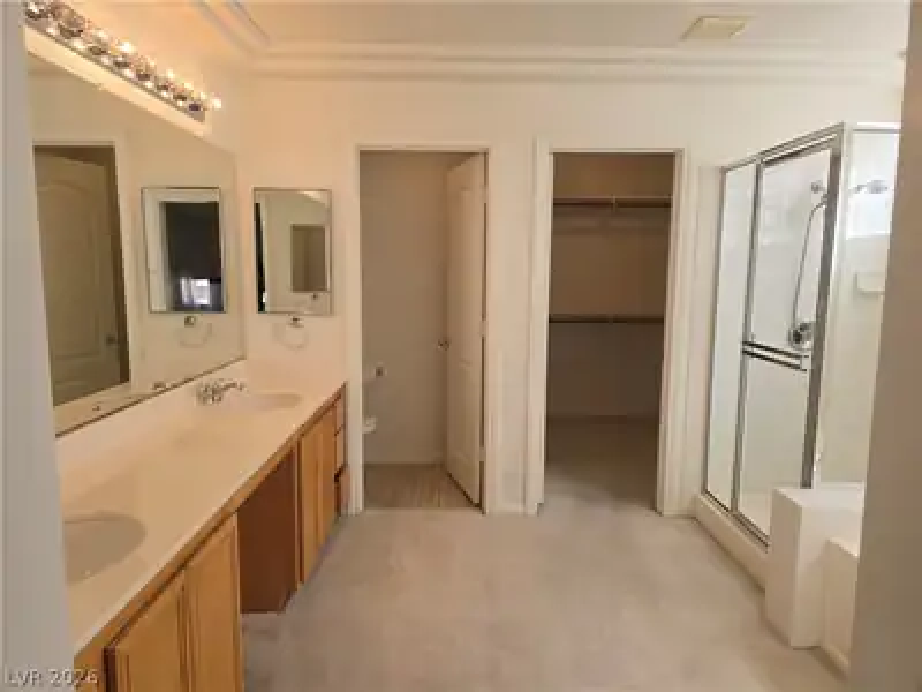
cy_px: 346
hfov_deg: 73.9
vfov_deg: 58.9
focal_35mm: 23
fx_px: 613
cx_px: 461
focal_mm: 6.3
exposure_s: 1/120
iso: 20
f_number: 1.7
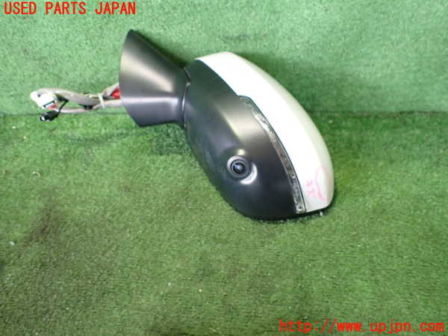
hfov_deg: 69.4
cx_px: 224
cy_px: 168
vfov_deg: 54.9
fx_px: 324
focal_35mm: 25
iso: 500
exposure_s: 1/30
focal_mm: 4.5
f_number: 2
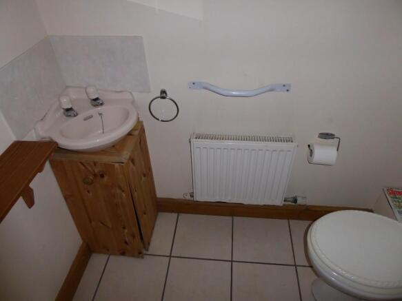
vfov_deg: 54.9
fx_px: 290
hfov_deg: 69.4
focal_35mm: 25
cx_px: 201
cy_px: 150
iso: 400
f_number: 3.3
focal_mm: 4.3
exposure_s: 1/60
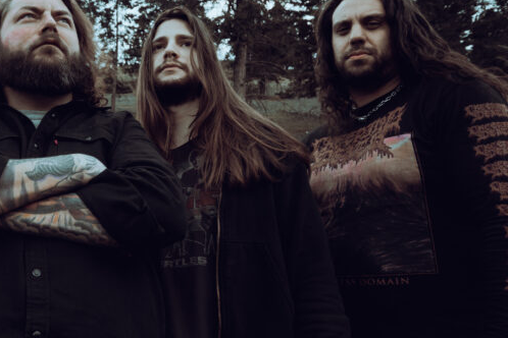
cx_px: 75
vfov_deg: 35.9
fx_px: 522
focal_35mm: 37
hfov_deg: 47.9
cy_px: 148
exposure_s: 1/250
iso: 200
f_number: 4
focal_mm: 12
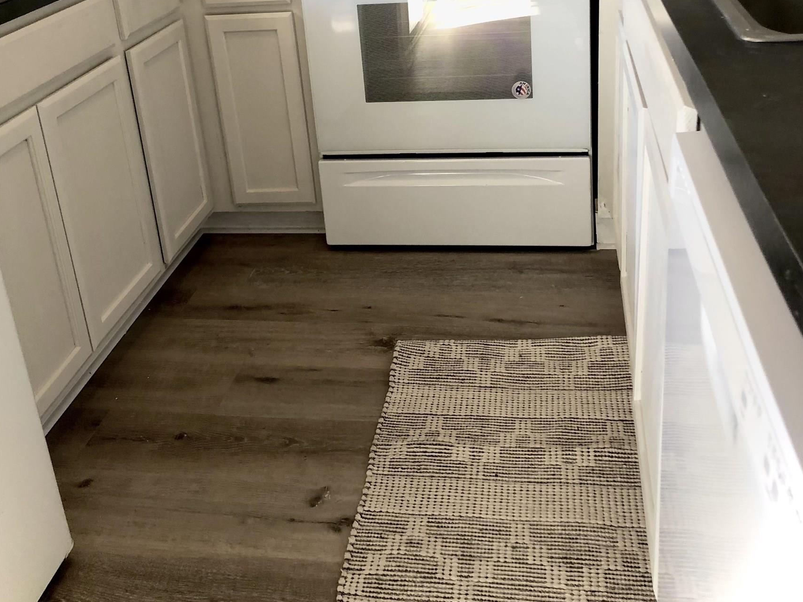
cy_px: 104
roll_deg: +5.4
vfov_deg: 36.2
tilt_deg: -18.0
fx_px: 881
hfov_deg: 49.0
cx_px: 407
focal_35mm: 38
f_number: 1.8
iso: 40
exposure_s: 1/30
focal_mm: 4
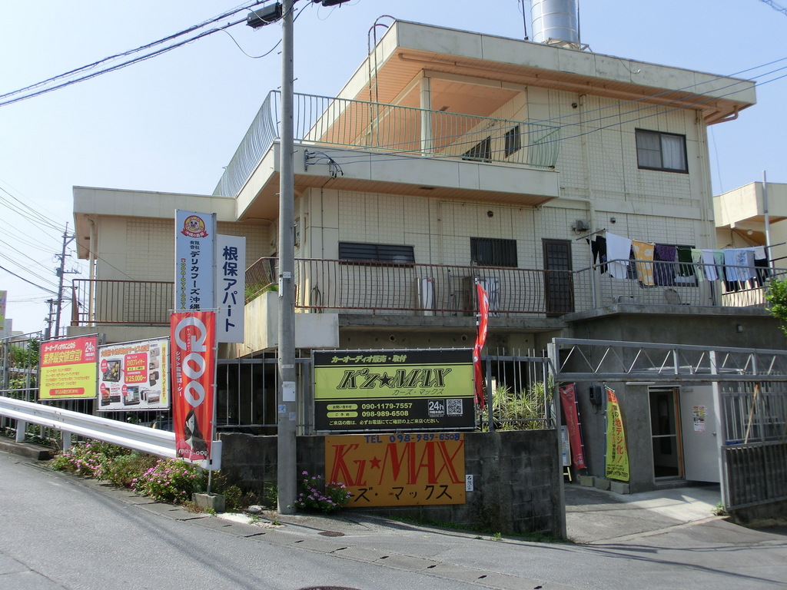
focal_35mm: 37
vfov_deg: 38.7
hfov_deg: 50.1
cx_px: 394
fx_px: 841
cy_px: 295
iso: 100
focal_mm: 6.61
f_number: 3.9
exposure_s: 1/1000
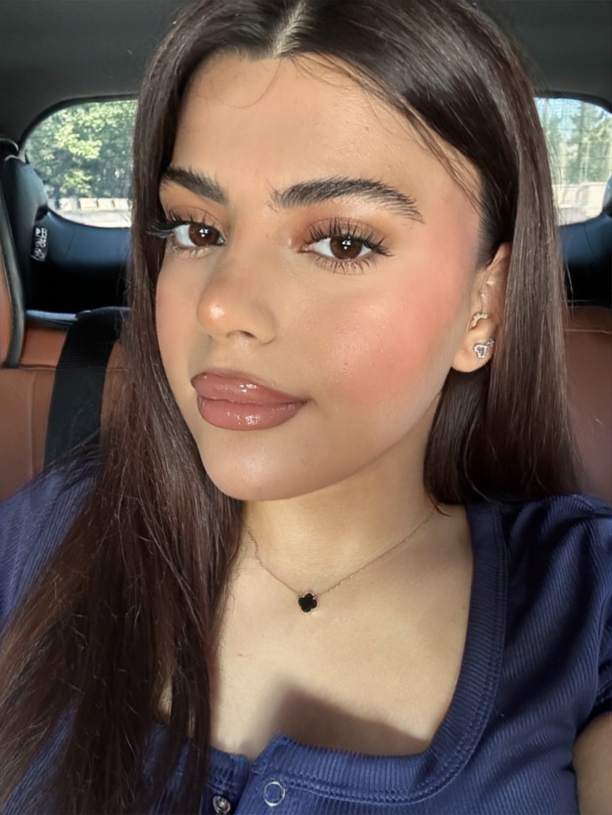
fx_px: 707
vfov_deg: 60.0
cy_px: 408
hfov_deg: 46.8
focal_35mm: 30
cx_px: 306
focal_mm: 2.69
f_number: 1.9
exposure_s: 1/60
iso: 200
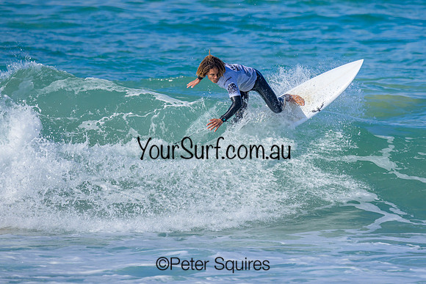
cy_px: 89
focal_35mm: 1098
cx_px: 277
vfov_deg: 1.3
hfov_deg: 1.9
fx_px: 13000
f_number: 6.3
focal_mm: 800
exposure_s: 1/2000
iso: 360
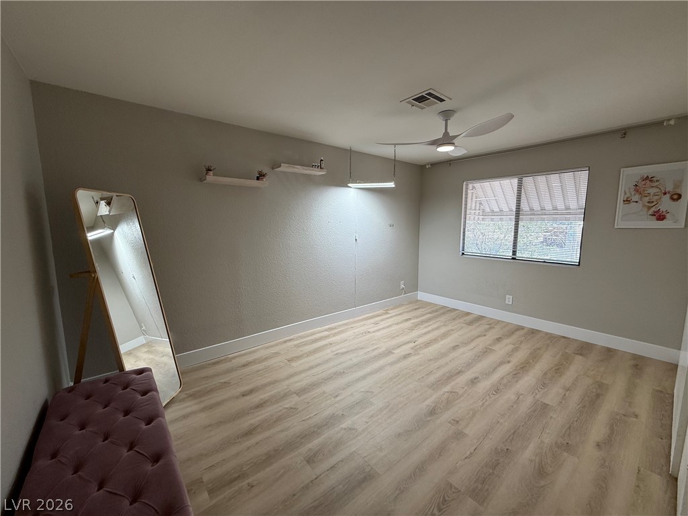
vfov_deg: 85.7
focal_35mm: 14
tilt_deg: -7.3
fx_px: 278
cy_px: 258
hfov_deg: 102.1
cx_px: 344
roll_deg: -0.6
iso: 64
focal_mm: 2.22
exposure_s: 1/189
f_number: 2.2
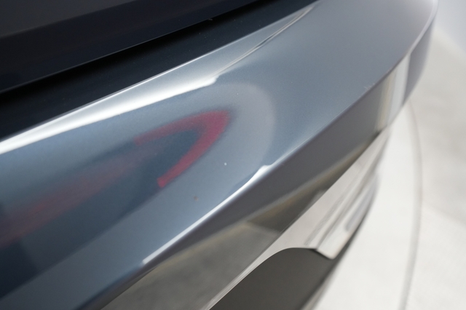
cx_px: 233
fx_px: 362
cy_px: 155
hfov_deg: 65.5
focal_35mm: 28
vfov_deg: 46.4
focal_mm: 28
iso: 3200
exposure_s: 1/100
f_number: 4.5
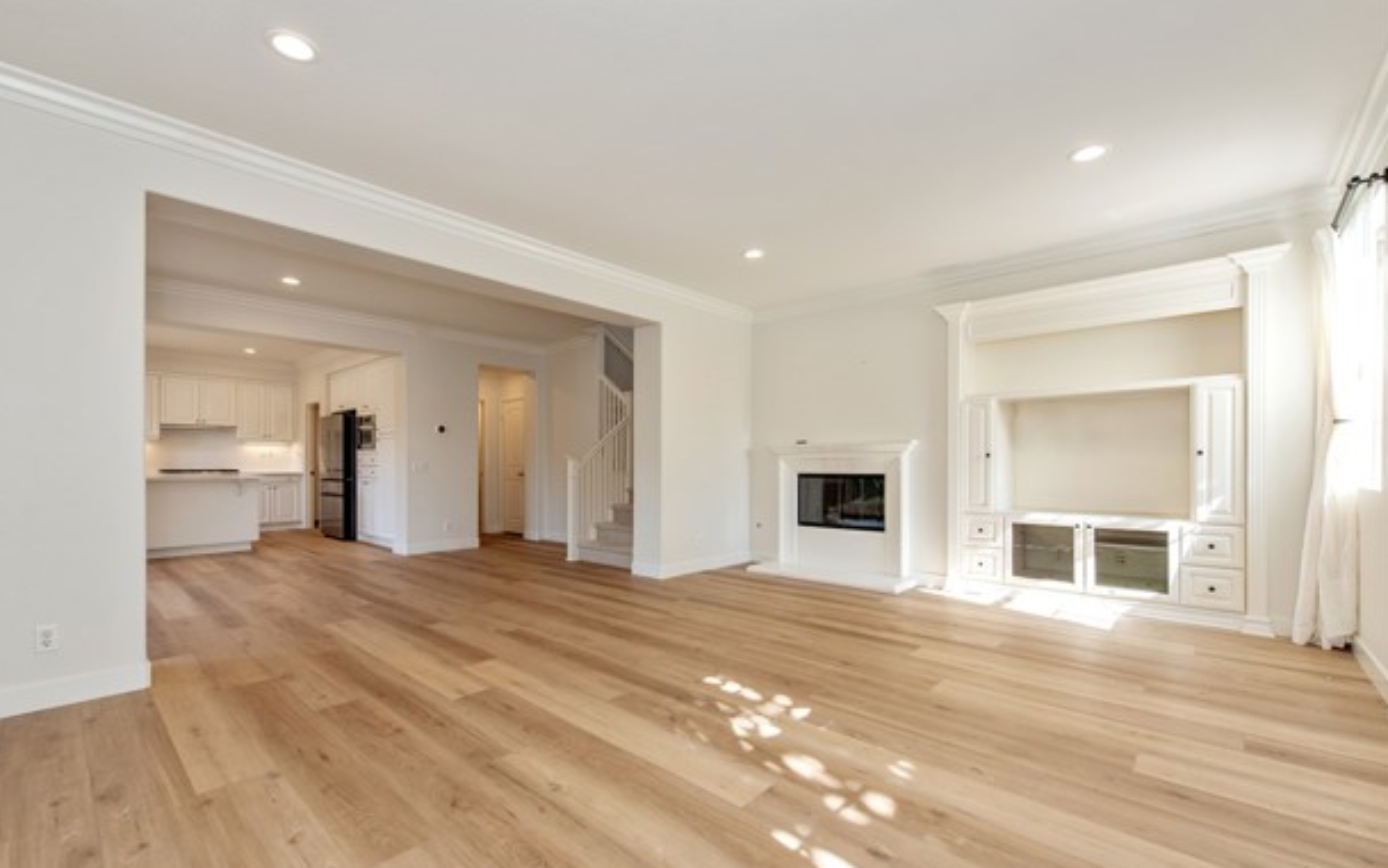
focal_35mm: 15
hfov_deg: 101.4
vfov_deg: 74.7
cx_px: 666
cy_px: 470
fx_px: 568
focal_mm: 14
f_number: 5.6
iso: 500
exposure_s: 1/125
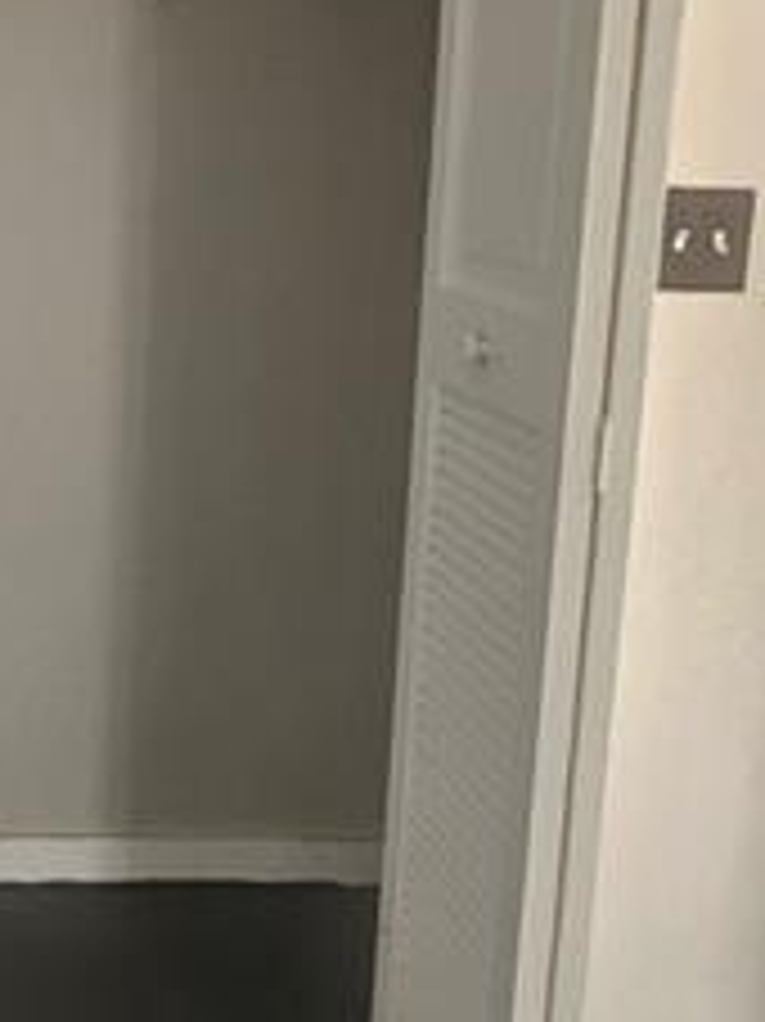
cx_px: -94
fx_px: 1298
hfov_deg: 29.4
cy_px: 306
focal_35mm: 44
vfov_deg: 42.1
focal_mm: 2.2
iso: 125
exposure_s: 1/60
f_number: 2.2
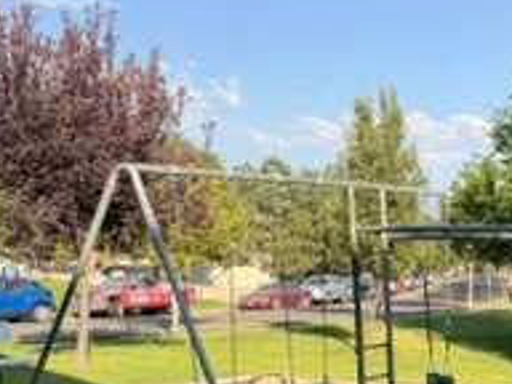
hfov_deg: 29.0
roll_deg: +1.5
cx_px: 568
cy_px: 405
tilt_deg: -7.4
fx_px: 887
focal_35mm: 60
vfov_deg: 23.2
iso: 80
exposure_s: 1/1493
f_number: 1.78
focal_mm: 6.76
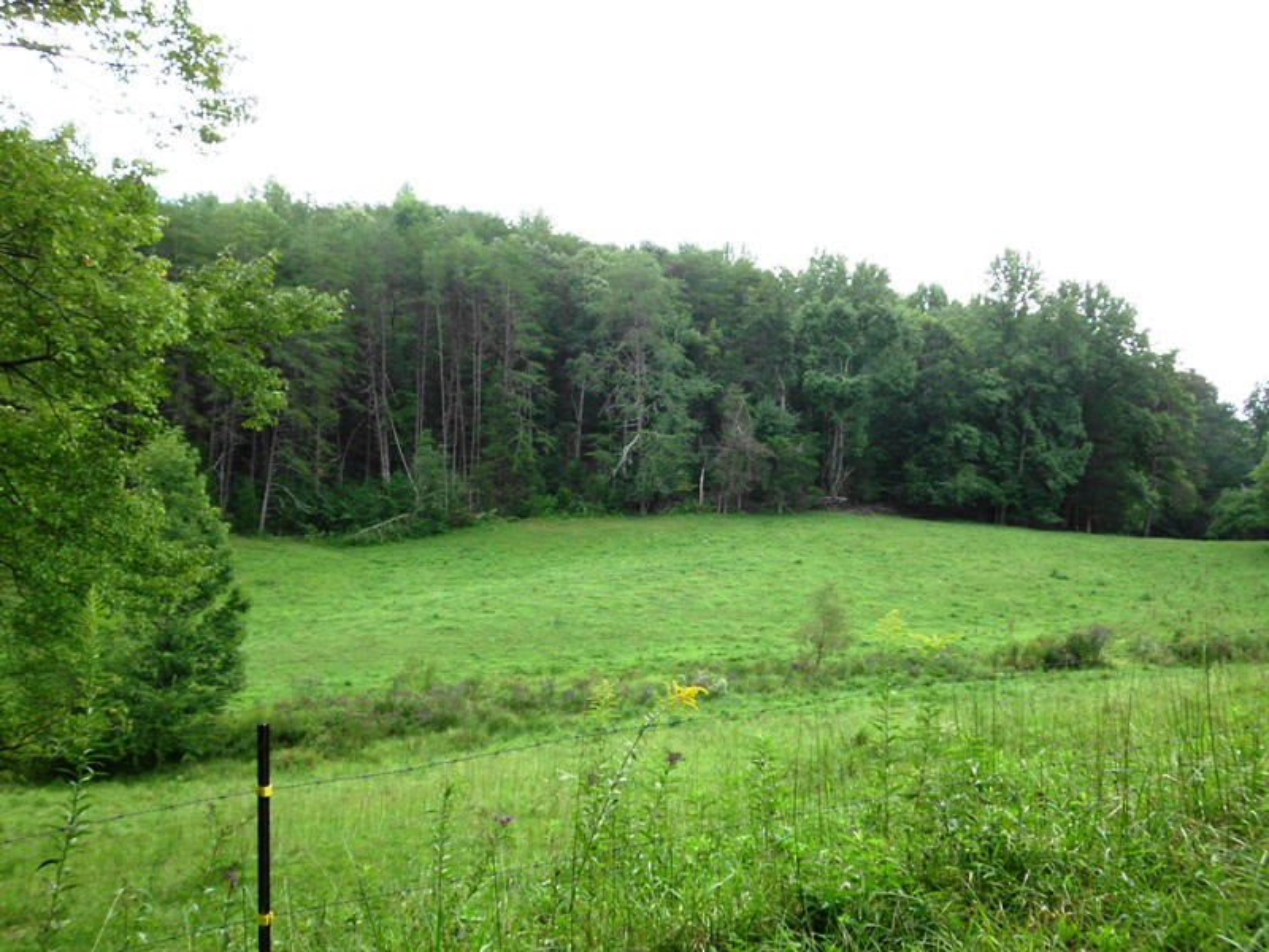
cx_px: 634
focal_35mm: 36
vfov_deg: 39.7
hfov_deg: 51.4
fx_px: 1320
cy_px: 476
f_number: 3.2
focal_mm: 6.57
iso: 100
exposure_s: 1/107
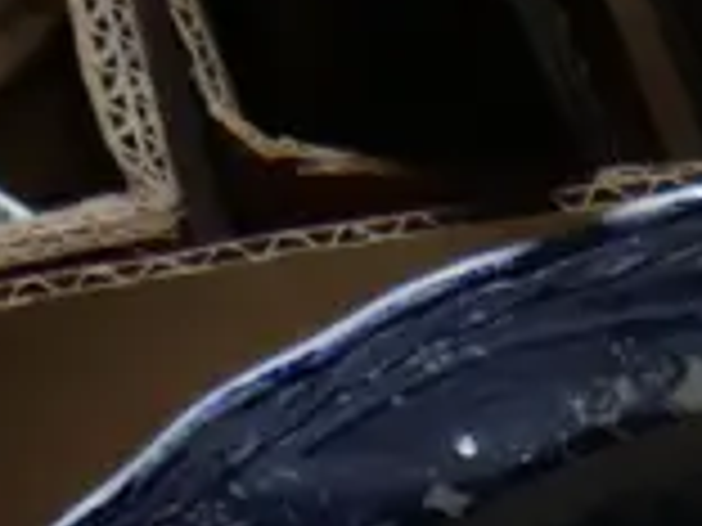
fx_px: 3731
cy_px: 1688
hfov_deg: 9.5
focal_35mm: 184
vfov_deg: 7.0
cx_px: 1701
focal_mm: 14
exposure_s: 1/125
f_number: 3.5
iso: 200
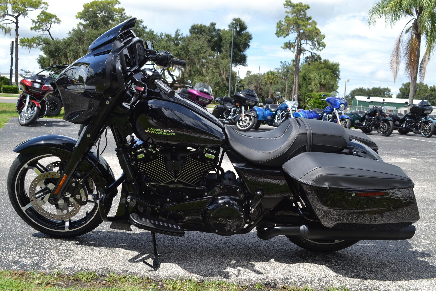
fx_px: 436
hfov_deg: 53.1
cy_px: 146
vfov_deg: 36.9
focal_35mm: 36
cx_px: 218
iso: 100
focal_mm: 24
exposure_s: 1/200
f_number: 7.1
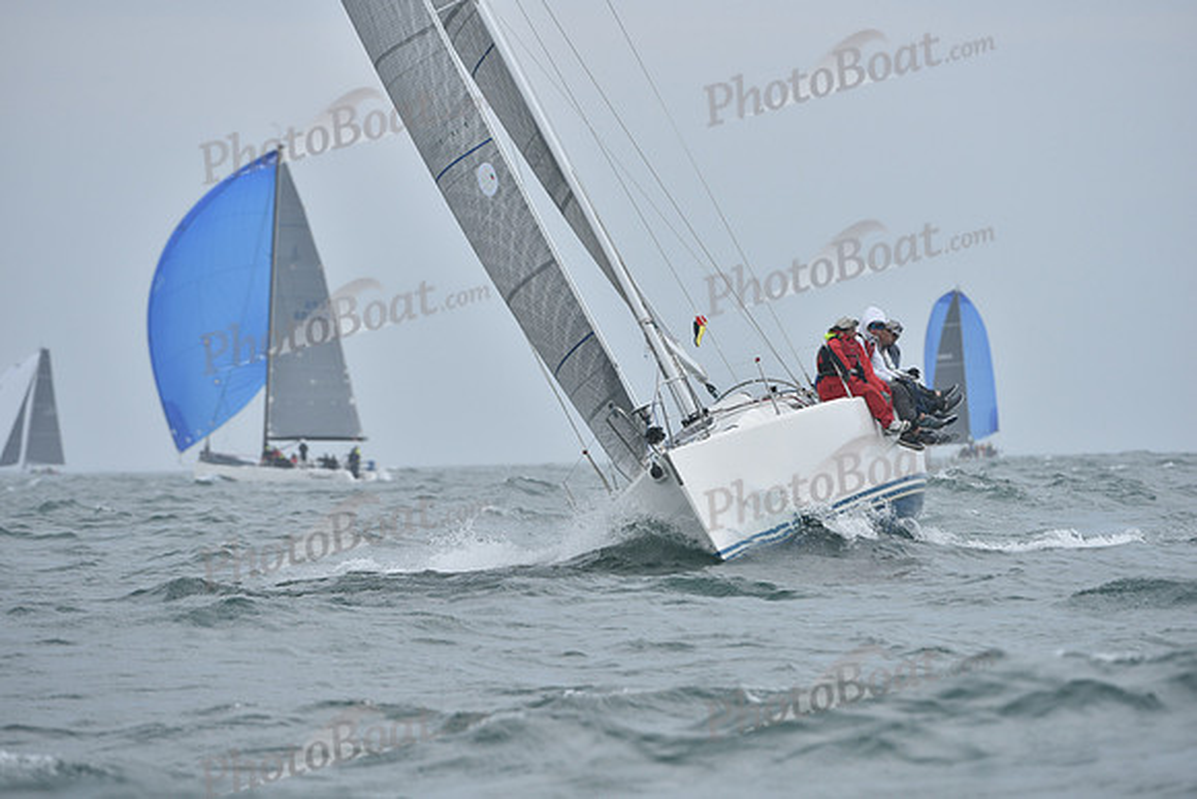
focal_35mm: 400
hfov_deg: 5.2
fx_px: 13302
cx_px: 598
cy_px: 400
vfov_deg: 3.4
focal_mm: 400
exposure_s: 1/1000
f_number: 7.1
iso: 320
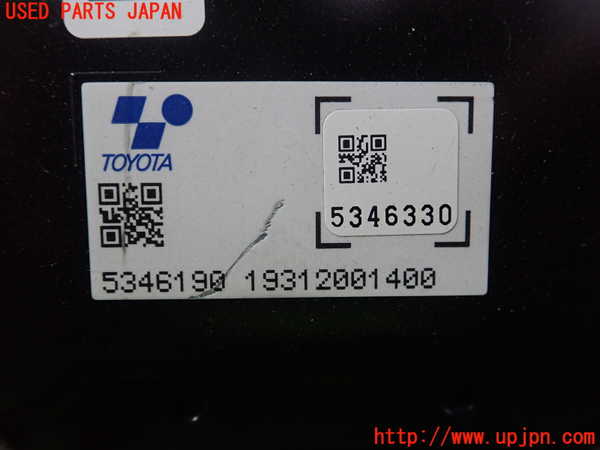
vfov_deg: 46.8
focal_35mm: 30
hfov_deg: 60.0
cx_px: 300
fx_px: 520
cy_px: 225
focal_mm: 5.5
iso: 500
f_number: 2.3
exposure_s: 1/125
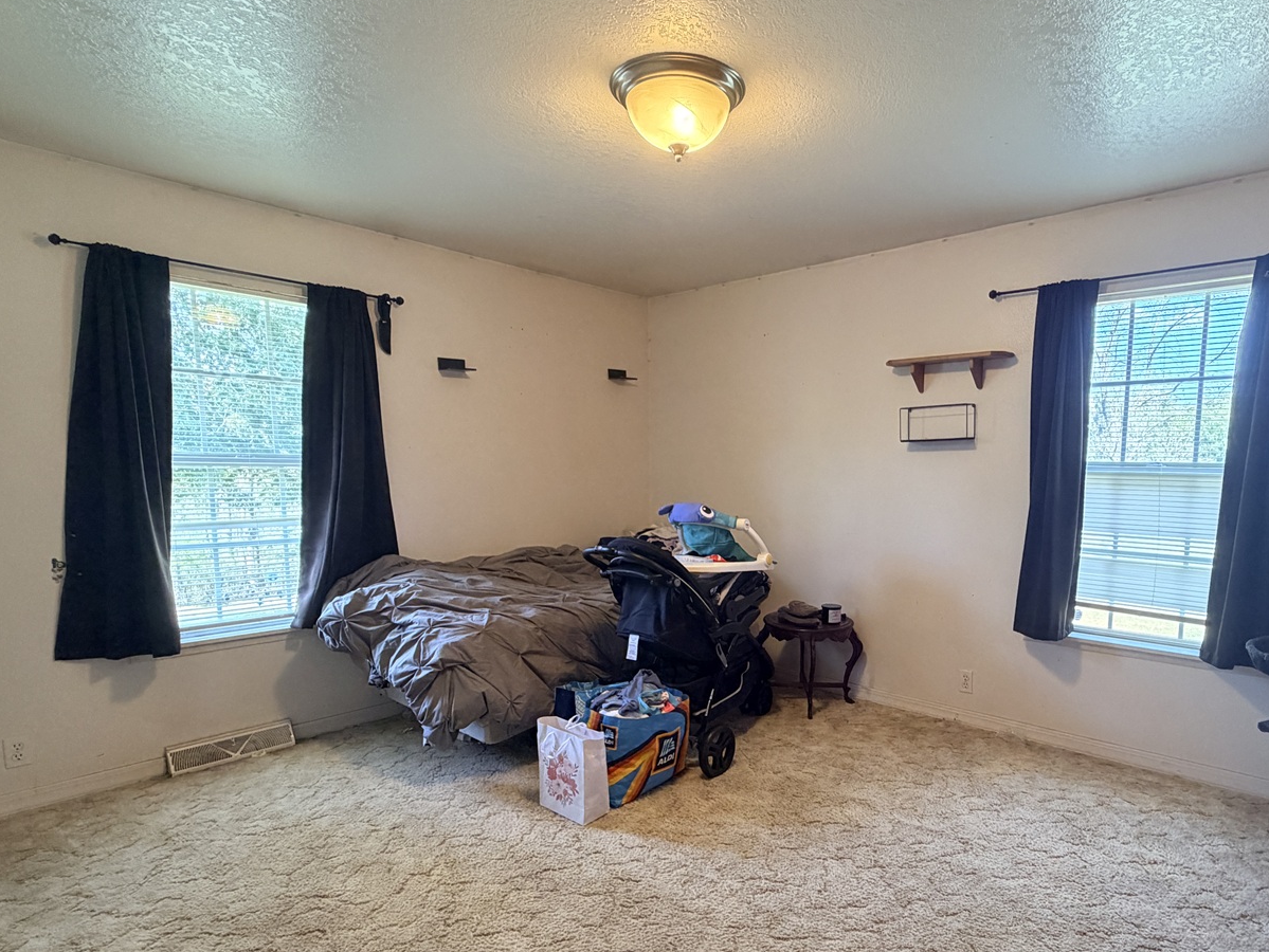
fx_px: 733
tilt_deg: -6.5
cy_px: 545
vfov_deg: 65.7
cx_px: 741
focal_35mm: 20
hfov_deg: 81.0
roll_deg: -0.8
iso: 320
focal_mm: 2.22
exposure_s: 1/60
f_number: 2.2
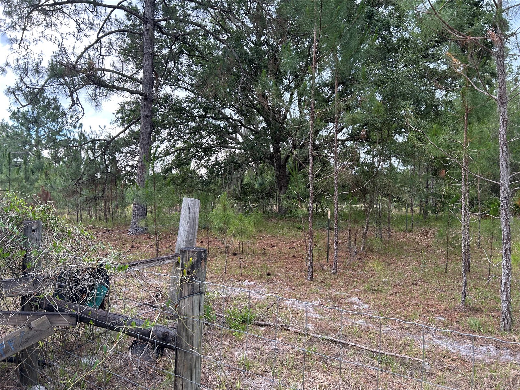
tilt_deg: +0.2
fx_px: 391
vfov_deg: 53.1
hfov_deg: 67.3
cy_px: 195
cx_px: 260
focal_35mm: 26
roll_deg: +0.5
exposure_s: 1/150
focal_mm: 5.7
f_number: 1.5
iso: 64
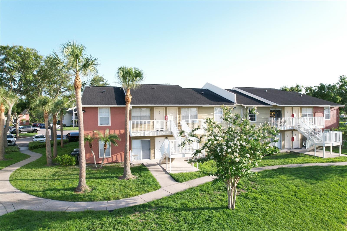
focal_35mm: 22
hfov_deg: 78.6
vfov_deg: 57.2
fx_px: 212
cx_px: 174
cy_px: 116
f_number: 2.8
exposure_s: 1/500
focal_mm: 8.38
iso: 120
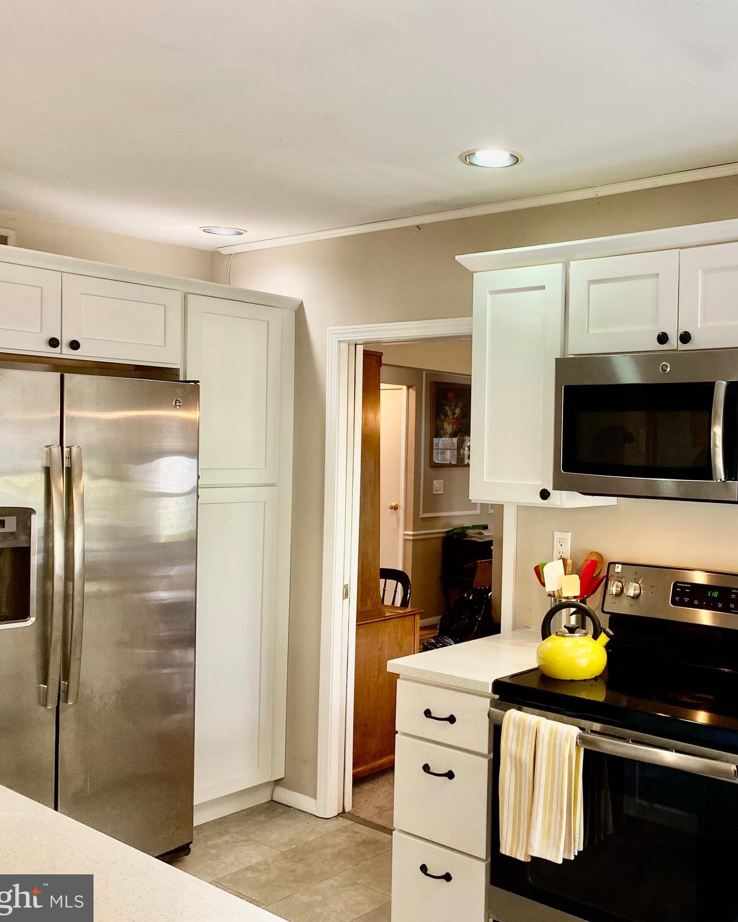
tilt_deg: -1.9
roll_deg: -1.6
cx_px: 561
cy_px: 461
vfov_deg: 52.8
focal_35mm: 34
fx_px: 928
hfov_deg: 41.9
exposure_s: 1/120
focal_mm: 4.25
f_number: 1.8
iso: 100
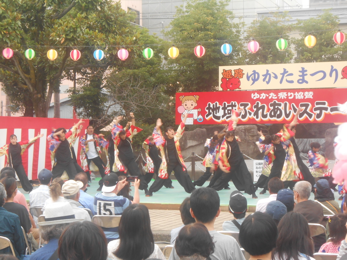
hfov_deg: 24.1
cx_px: 174
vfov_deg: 18.2
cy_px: 130
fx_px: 812
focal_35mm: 81
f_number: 6.6
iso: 200
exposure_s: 1/60
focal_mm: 14.5
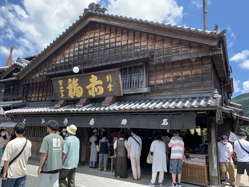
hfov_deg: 67.3
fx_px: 187
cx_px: 124
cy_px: 94
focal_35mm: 26
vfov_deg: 53.1
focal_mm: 4.25
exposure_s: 1/879
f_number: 1.8
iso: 25
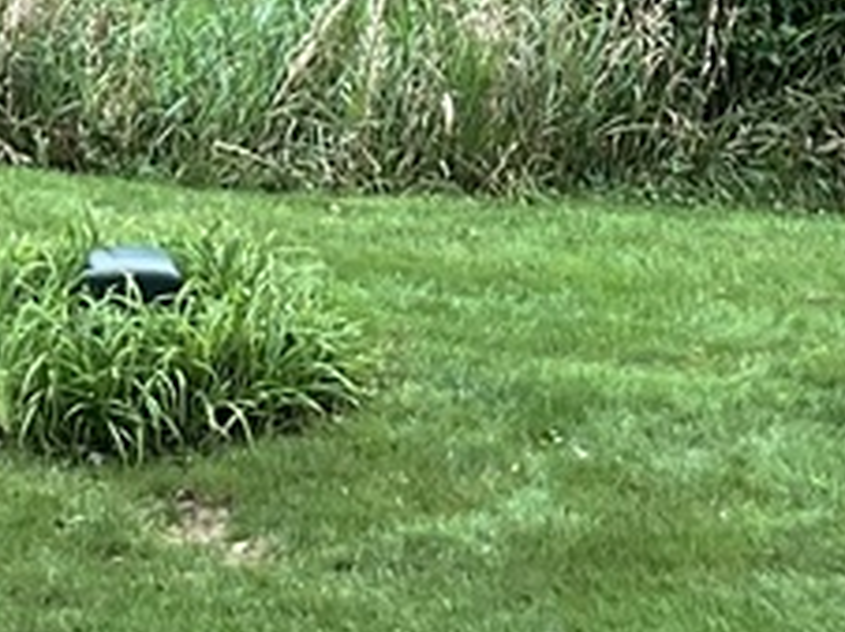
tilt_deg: -13.9
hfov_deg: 10.6
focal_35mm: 185
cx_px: -49
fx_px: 4511
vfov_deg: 7.6
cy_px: -737
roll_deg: -2.2
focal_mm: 3
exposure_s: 1/141
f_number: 1.8
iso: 16
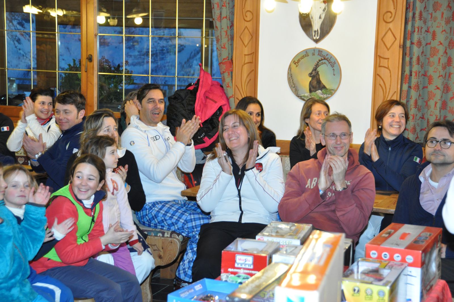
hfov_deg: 28.1
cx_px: 227
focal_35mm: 72
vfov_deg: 18.9
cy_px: 151
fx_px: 907
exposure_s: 1/30
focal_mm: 48
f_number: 4.5
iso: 1400
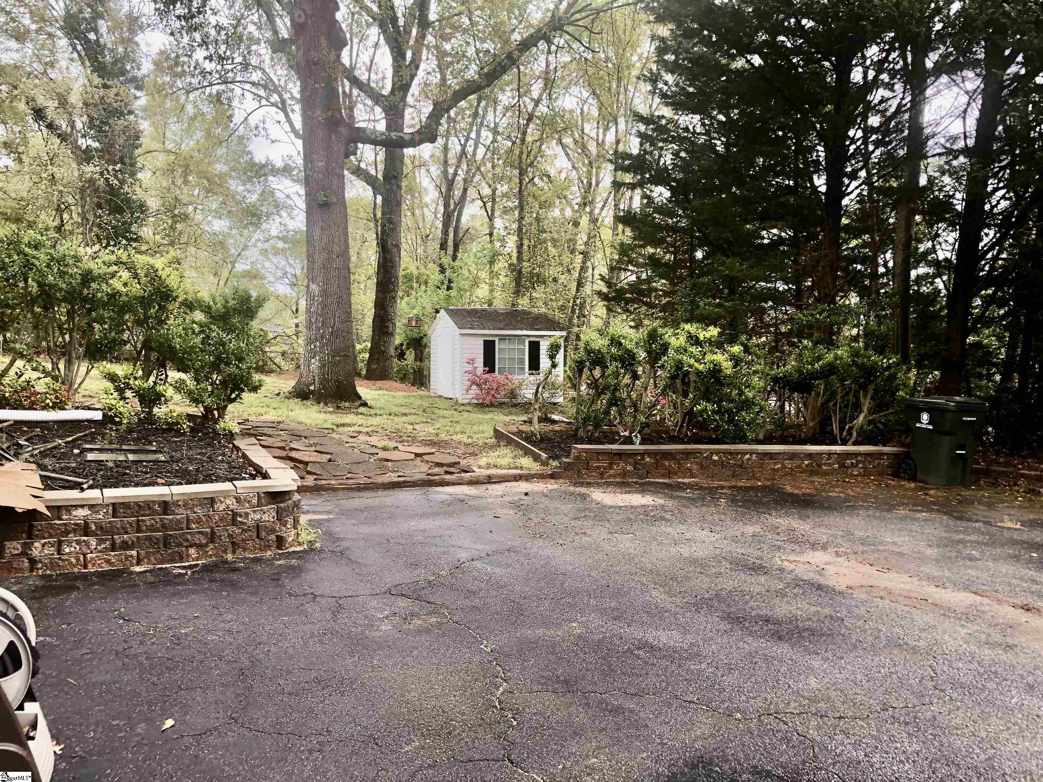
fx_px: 844
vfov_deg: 49.7
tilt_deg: -3.9
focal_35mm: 28
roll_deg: -1.1
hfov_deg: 63.4
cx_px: 522
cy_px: 391
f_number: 1.8
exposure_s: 1/120
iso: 64
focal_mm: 3.99
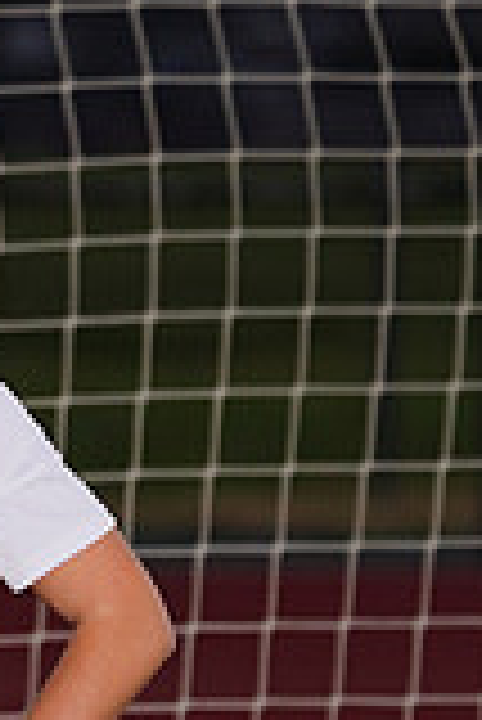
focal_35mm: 852
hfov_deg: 1.6
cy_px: 990
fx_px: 17073
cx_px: -349
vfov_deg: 2.4
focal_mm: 235
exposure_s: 1/200
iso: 320
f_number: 5.6
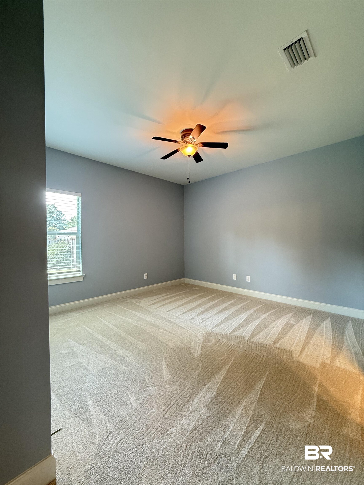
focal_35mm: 14
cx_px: 182
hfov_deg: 85.7
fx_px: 196
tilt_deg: -0.2
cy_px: 242
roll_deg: +0.5
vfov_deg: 102.1
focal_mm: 2.22
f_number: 2.2
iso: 500
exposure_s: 1/60
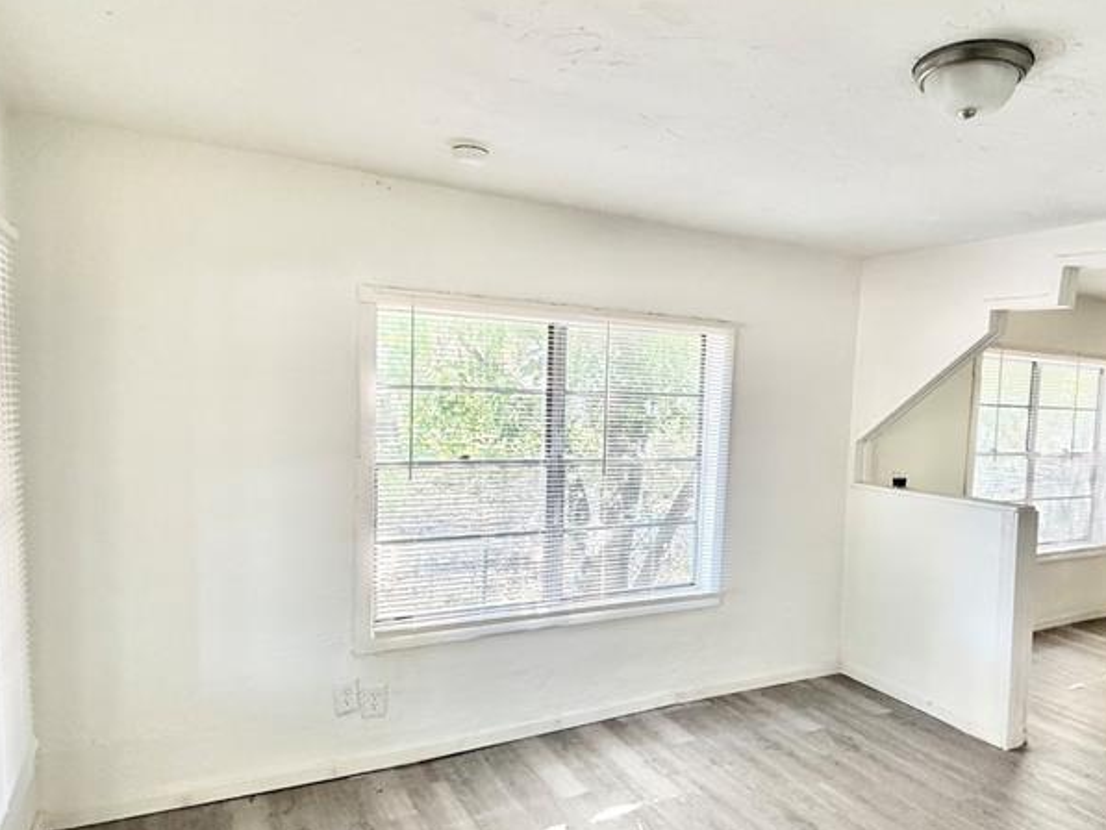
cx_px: 658
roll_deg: -1.8
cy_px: 454
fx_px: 767
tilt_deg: -3.9
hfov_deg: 70.9
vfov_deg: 56.7
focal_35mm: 24
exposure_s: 1/98
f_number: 2.2
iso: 320
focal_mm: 2.22
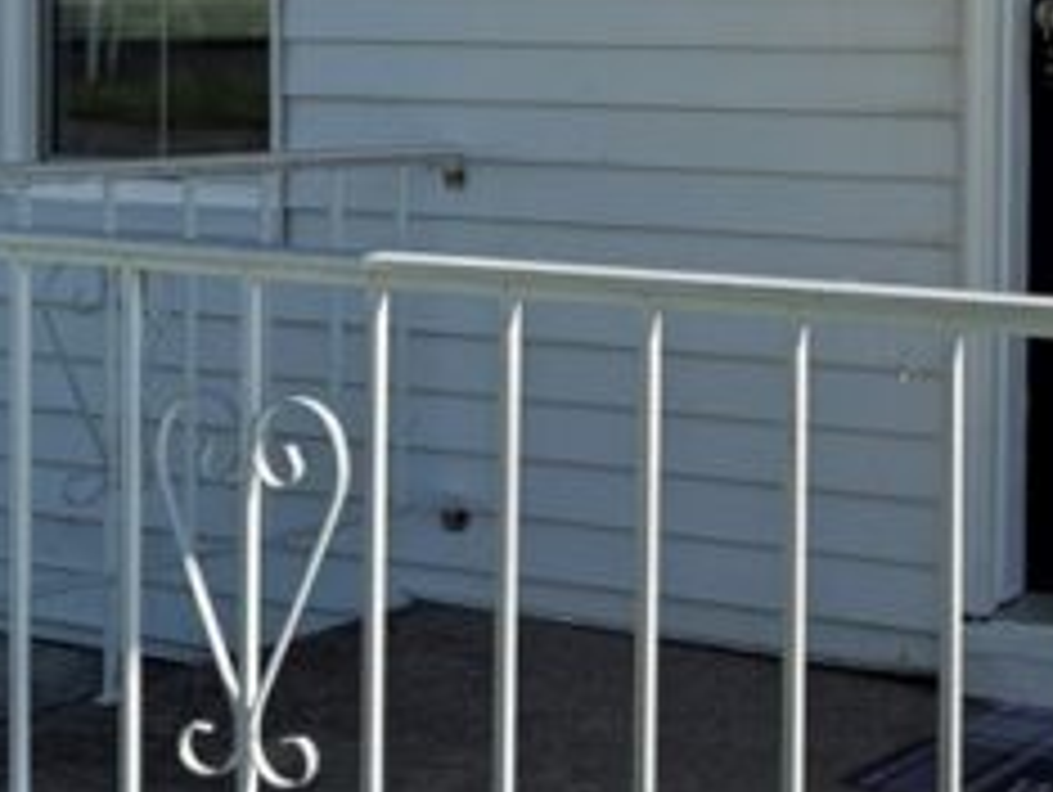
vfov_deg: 17.7
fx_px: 2497
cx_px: 1112
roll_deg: +0.3
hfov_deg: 22.7
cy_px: 76
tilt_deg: -0.8
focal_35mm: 82
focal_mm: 6.76
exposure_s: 1/3145
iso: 80
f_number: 1.78
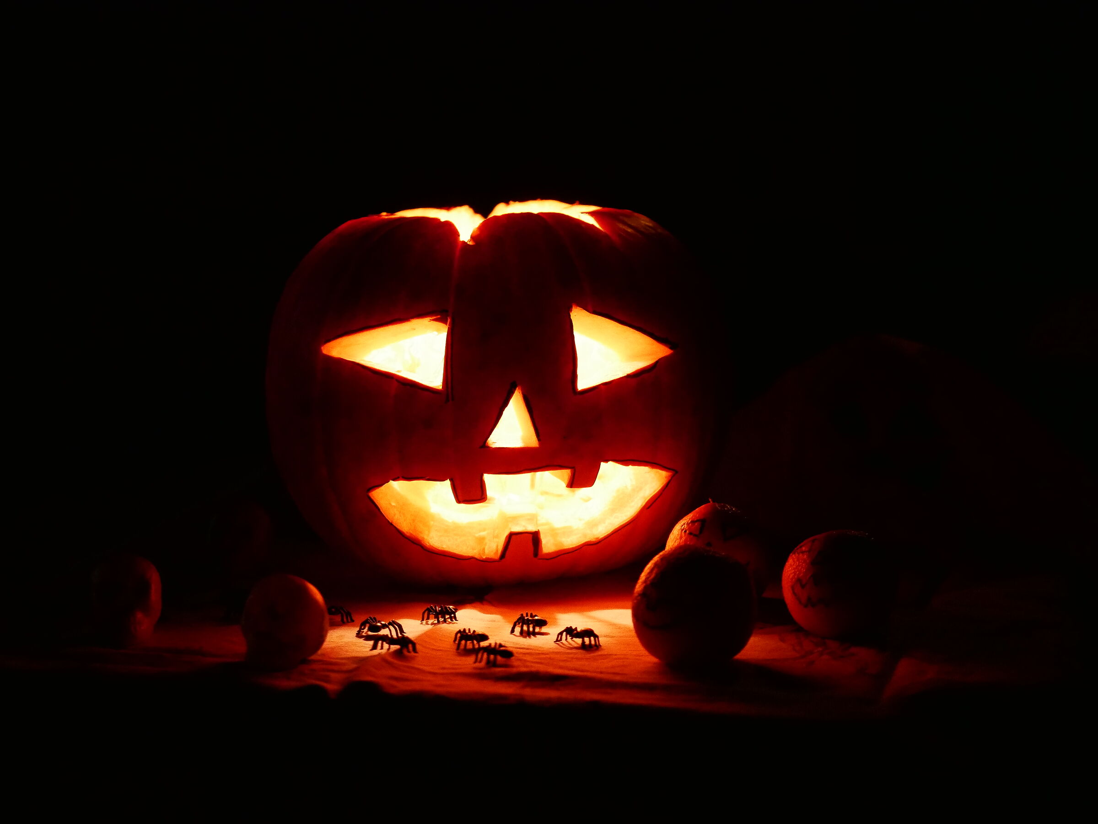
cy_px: 412
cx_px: 549
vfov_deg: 21.0
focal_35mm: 70
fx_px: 2221
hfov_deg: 27.8
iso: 3200
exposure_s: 1/30
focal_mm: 35
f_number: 2.8
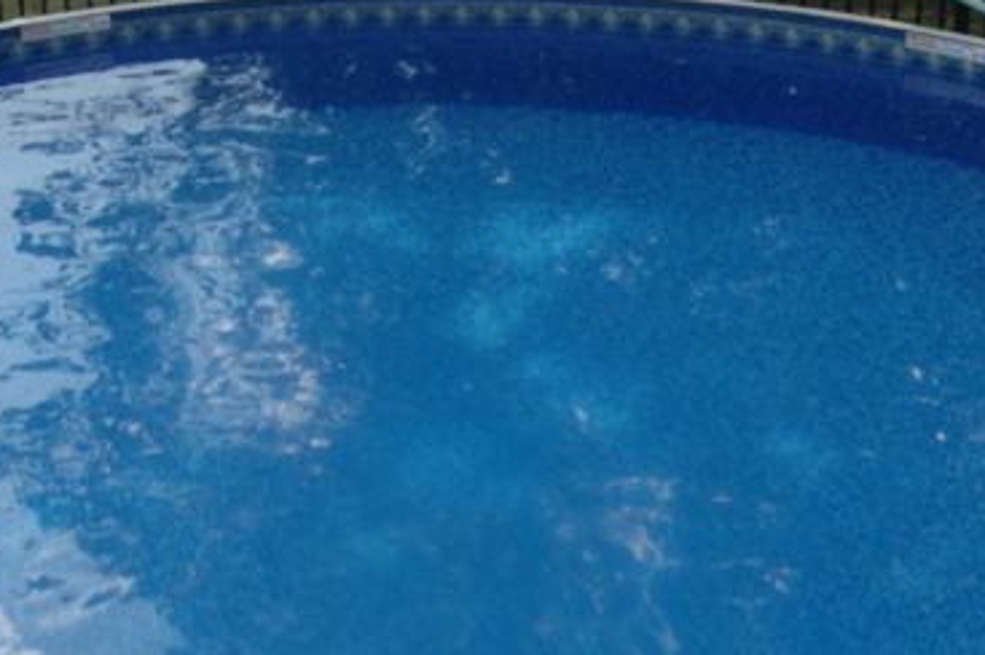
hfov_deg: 19.8
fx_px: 2816
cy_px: 558
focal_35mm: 103
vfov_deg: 13.2
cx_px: 523
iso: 100
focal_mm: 28
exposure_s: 1/125
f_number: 5.3
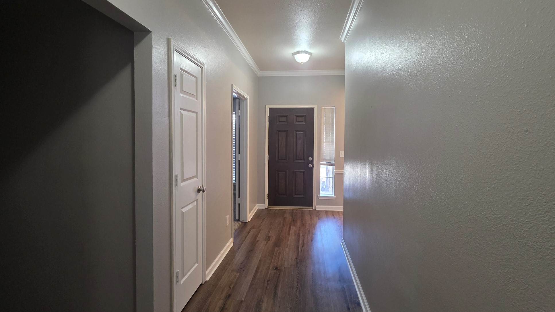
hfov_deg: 102.9
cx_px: 289
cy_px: 146
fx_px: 221
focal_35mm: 15
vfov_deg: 70.5
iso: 500
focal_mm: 2.2
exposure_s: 1/60
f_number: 1.9
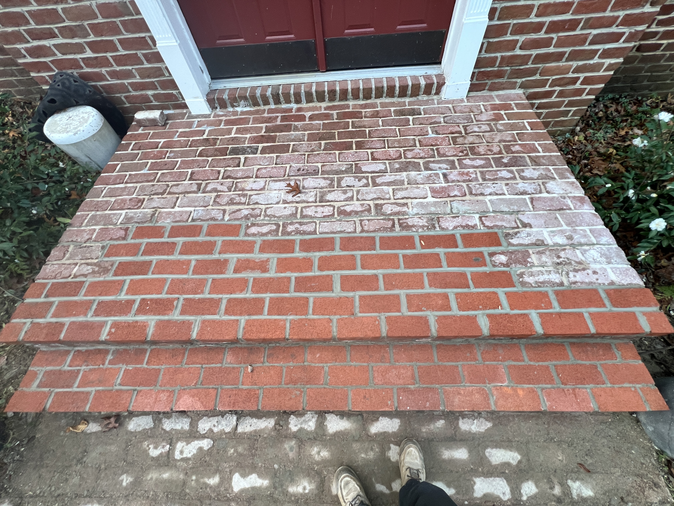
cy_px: 253
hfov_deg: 106.2
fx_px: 253
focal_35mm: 13
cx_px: 337
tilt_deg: -57.9
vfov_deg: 89.9
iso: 64
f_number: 1.8
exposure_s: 1/99
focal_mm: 1.57
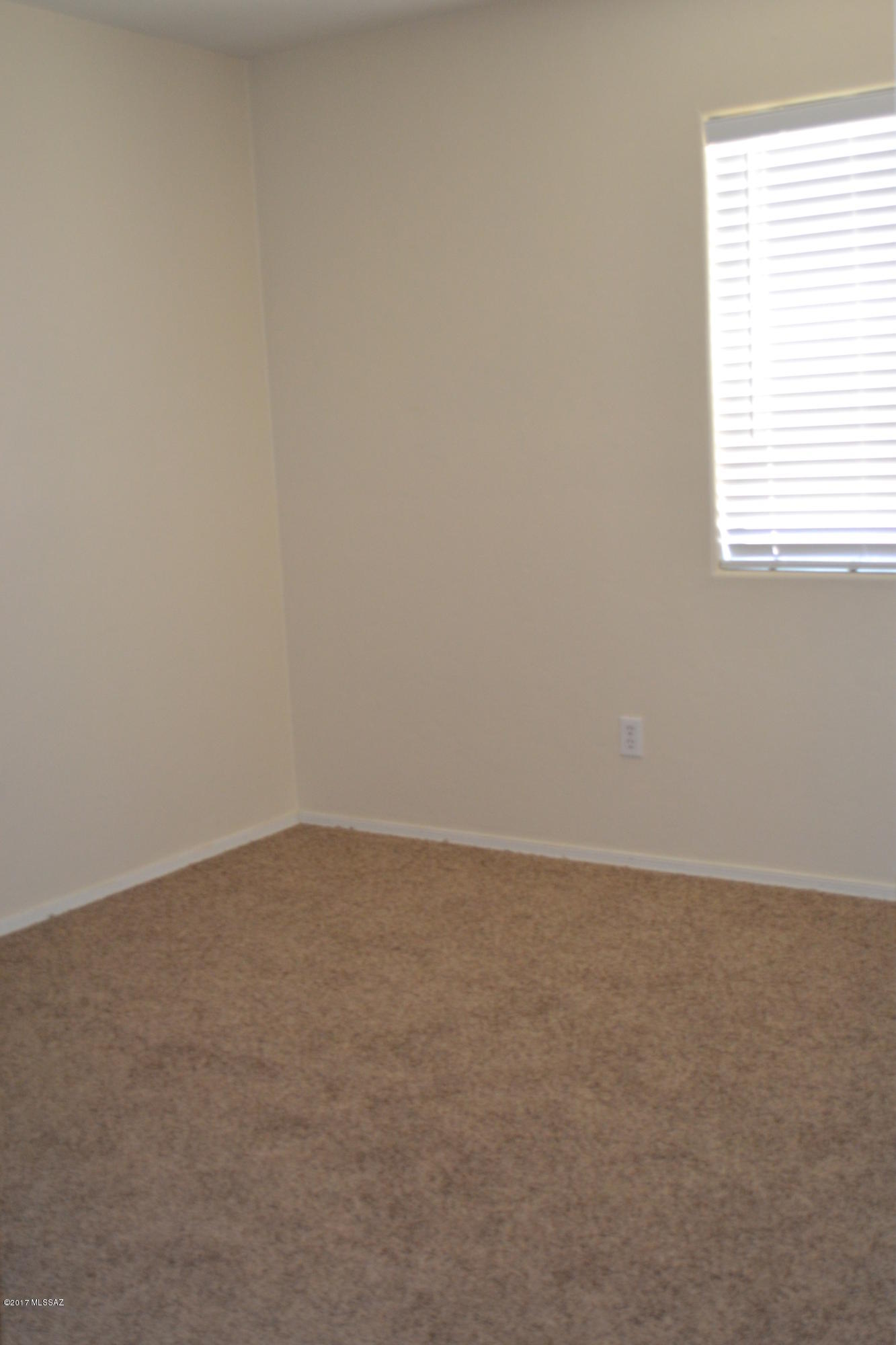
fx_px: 1456
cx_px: 448
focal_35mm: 39
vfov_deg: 49.6
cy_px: 672
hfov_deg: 34.2
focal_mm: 26
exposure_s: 1/60
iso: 1100
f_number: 4.2
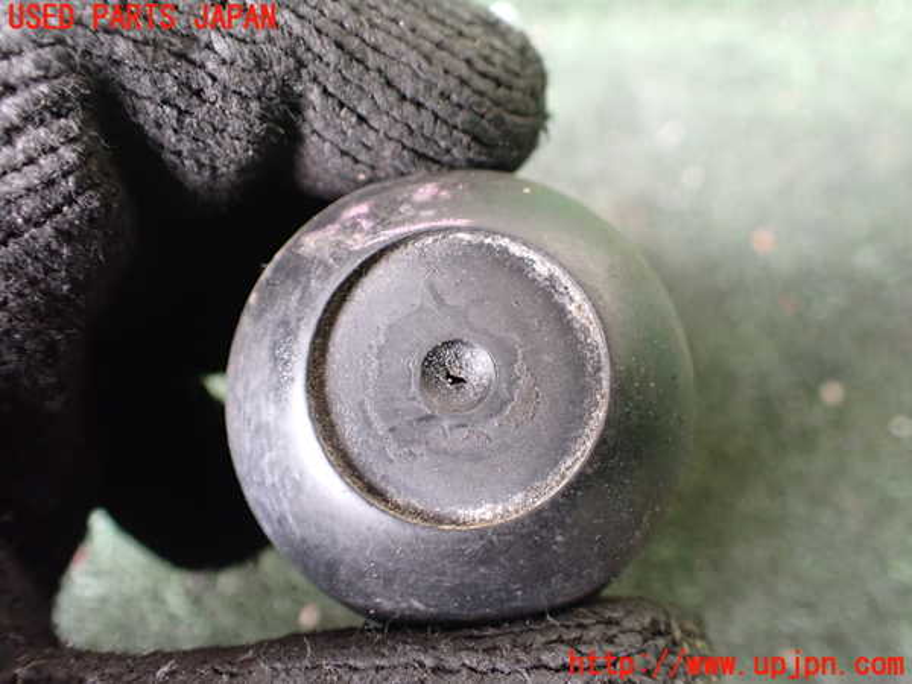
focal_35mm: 30
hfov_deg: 60.0
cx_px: 456
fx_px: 790
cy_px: 342
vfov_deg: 46.8
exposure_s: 1/60
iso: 800
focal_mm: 5.4
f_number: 2.3
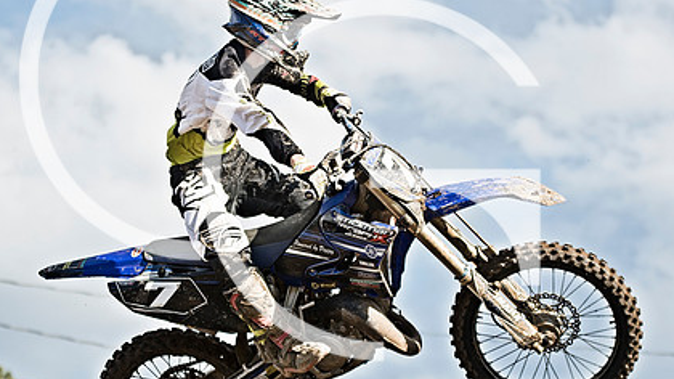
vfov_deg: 8.0
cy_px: 206
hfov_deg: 14.1
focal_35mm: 152
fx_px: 2716
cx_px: 334
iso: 250
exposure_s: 1/2500
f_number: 2.8
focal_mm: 70
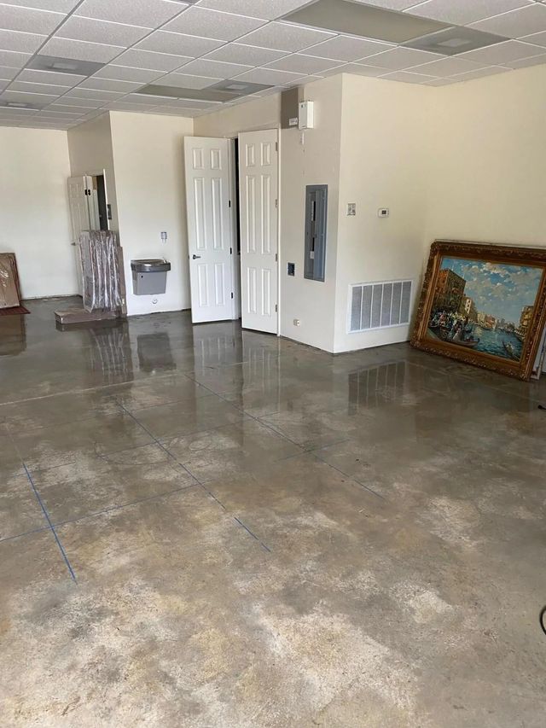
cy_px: 364
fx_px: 547
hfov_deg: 53.1
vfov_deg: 67.3
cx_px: 273
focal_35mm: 26
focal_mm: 4.25
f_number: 1.8
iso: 200
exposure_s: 1/60
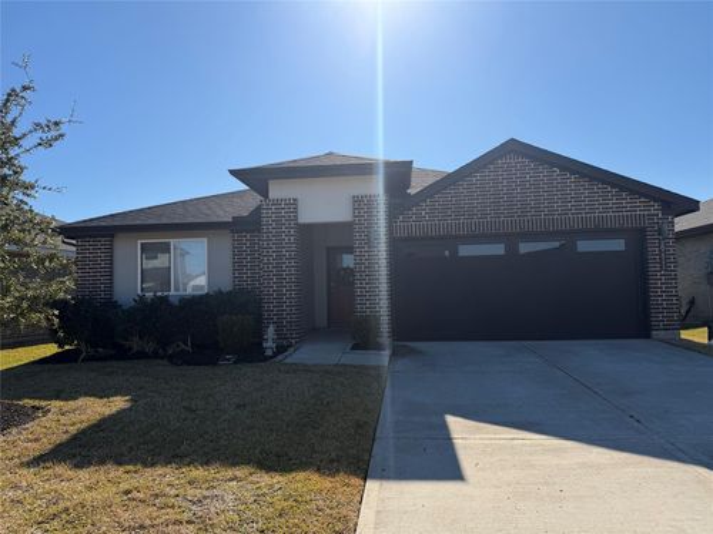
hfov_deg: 71.6
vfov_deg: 56.8
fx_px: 494
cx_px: 356
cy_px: 267
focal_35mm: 24
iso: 80
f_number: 1.78
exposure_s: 1/6173
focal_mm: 6.76
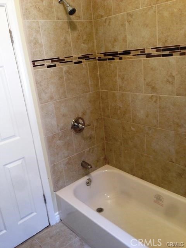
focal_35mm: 33
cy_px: 124
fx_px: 236
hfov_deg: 42.9
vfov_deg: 55.4
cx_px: 93
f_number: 2.4
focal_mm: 4.12
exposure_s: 1/20
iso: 125
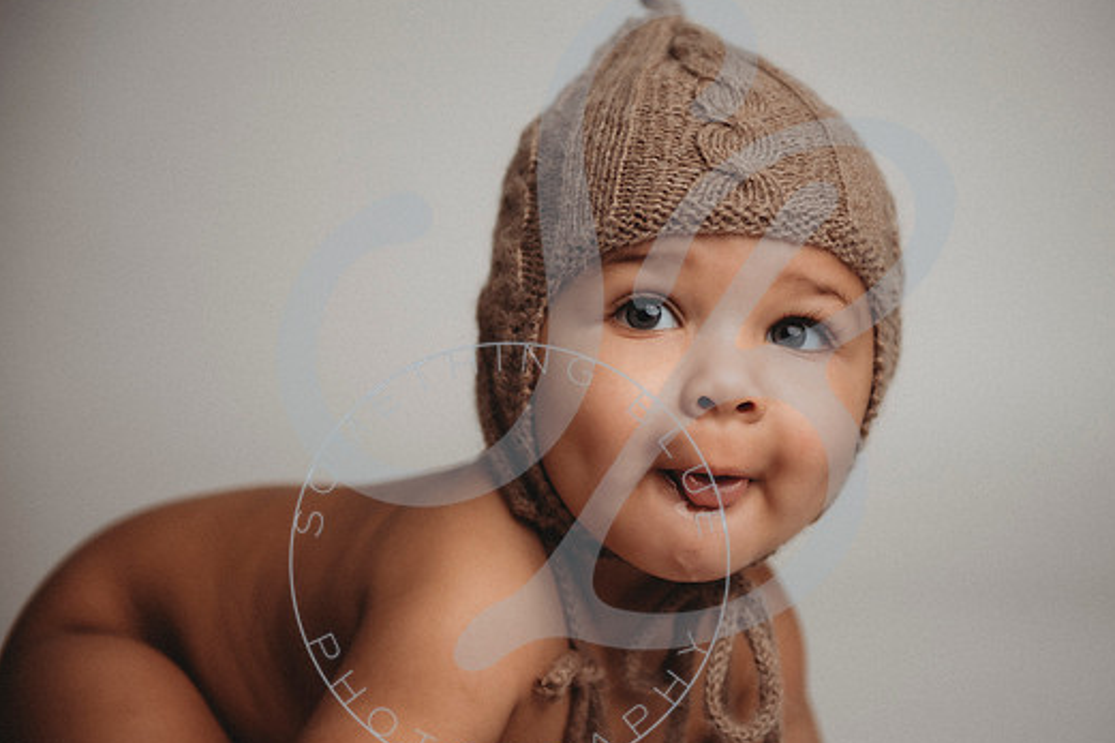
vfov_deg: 17.5
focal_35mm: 78
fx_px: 2415
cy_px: 382
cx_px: 616
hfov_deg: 26.0
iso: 100
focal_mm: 70
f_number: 2.8
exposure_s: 1/125
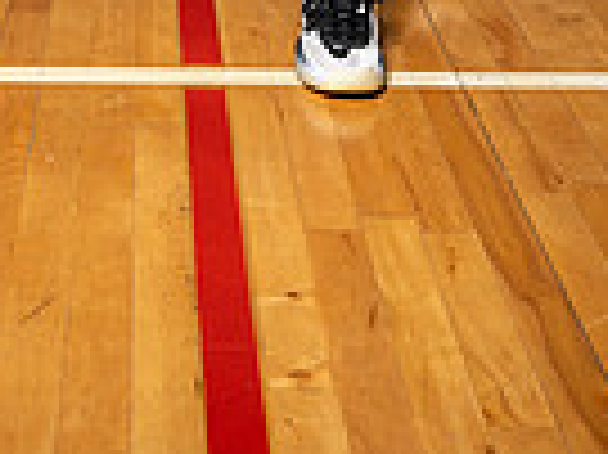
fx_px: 1860
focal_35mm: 106
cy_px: -553
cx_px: 221
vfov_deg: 11.9
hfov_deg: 18.5
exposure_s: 1/250
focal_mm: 33
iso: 125
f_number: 5.6
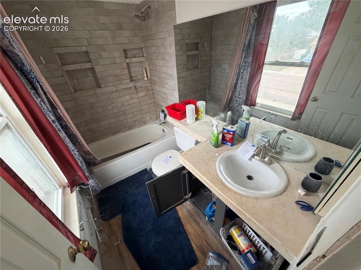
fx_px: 146
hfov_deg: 102.1
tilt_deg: -32.8
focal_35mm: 14
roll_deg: +5.0
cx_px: 180
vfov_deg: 85.6
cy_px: 135
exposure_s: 1/112
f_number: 2.2
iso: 320
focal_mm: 2.22
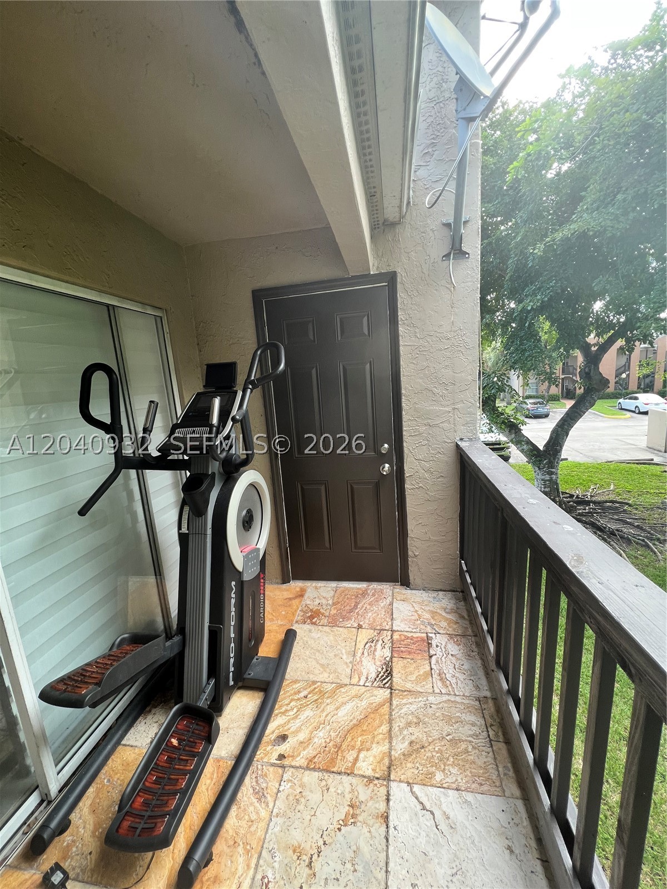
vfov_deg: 106.2
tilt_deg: -10.3
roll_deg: +4.9
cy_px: 444
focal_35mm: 13
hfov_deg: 89.9
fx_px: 334
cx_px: 334
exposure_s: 1/99
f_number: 1.8
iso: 50
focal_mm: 1.57
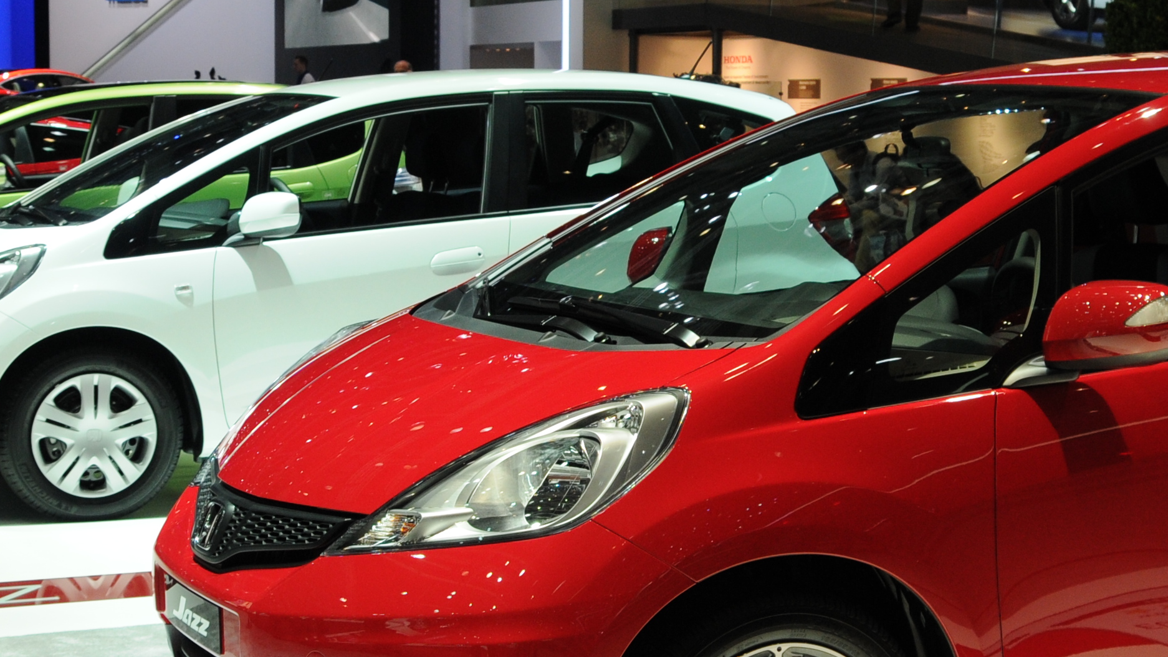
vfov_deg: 15.3
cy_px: 330
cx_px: 700
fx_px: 2447
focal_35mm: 79
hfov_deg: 26.8
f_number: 6.7
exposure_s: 1/350
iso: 400
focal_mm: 22
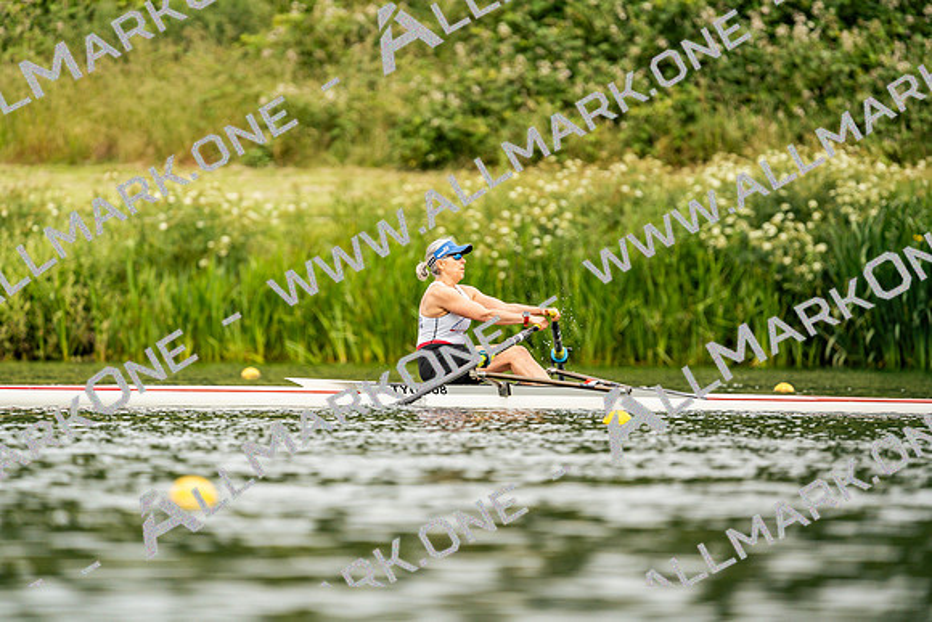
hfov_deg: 3.4
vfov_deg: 2.3
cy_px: 311
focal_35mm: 600
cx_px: 466
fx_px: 15536
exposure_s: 1/2000
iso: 500
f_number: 6.3
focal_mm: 600
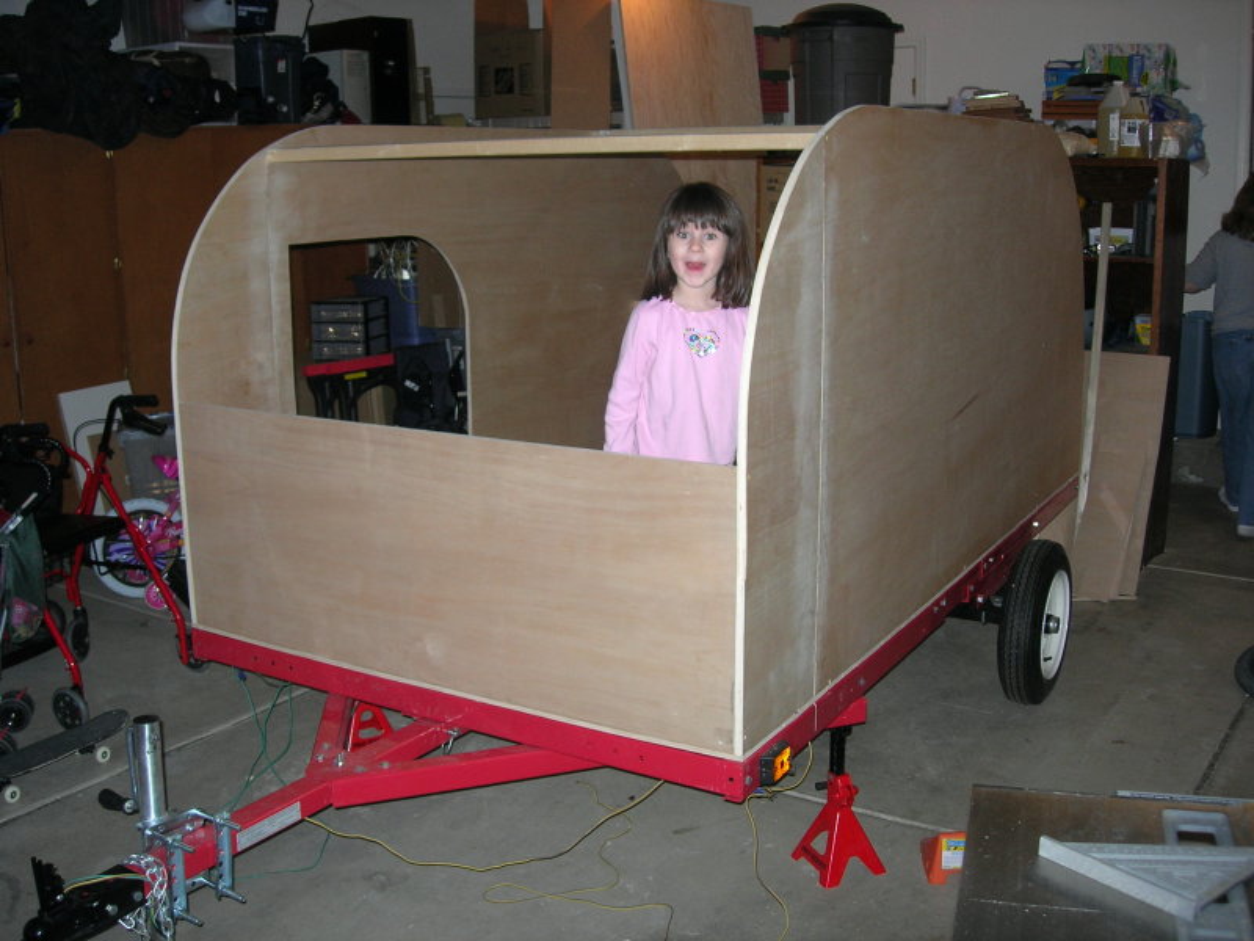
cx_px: 627
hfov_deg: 49.0
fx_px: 1377
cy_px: 470
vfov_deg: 37.7
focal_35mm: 38
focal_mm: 7.8
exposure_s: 1/60.1
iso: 78
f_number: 2.8
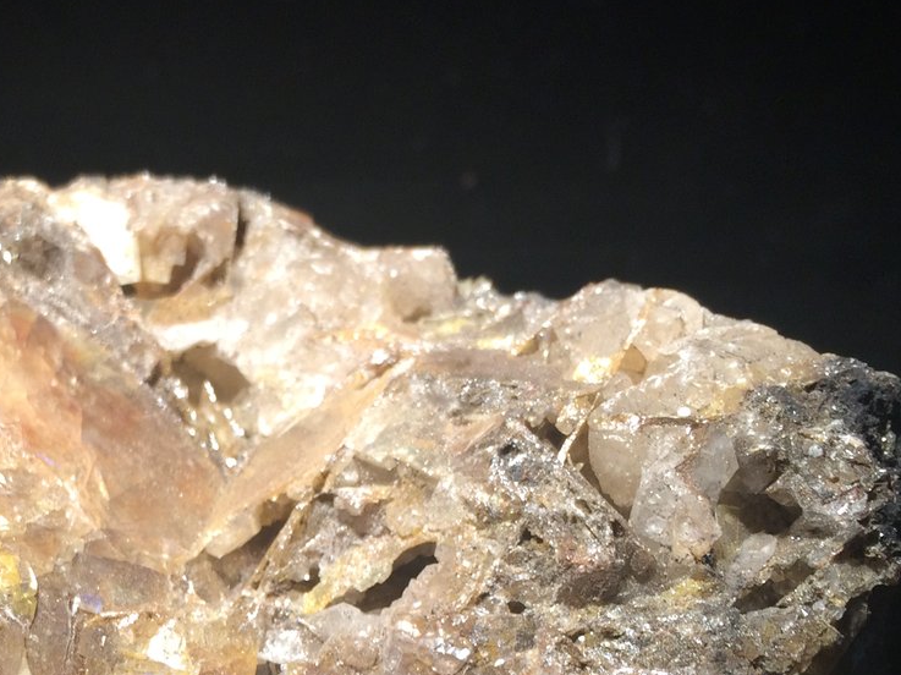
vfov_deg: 22.3
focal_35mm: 63
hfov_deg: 29.5
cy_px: 682
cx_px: 100
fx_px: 1639
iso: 32
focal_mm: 4.15
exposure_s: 1/60
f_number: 2.2
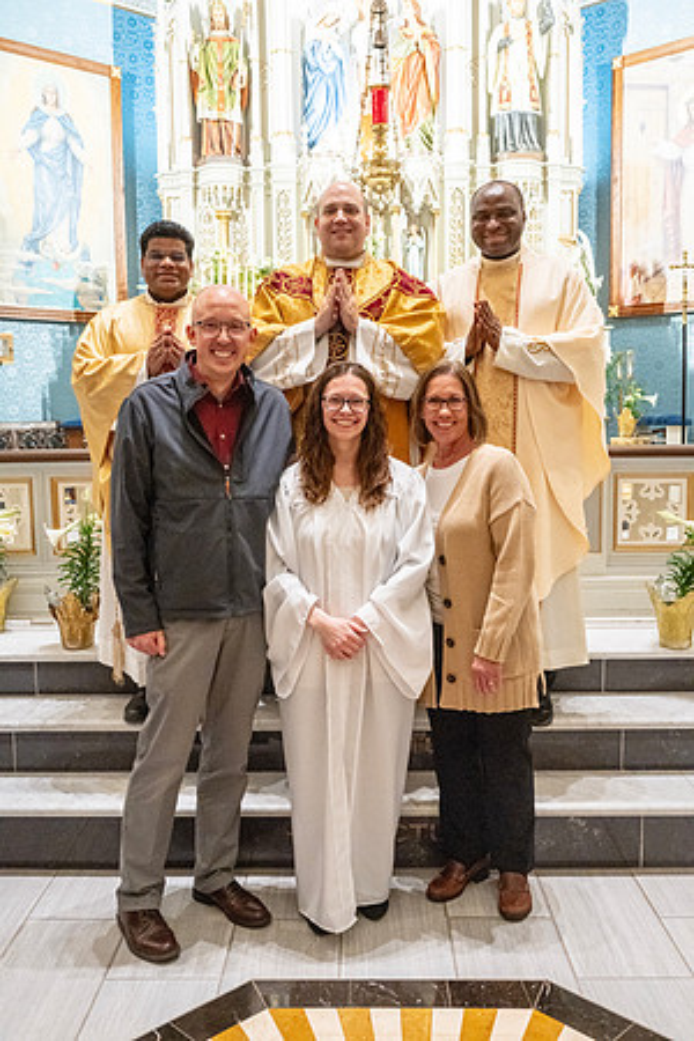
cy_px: 520
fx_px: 969
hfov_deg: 39.4
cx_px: 347
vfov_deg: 56.5
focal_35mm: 34
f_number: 7.1
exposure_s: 1/60
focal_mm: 33.5
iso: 5000
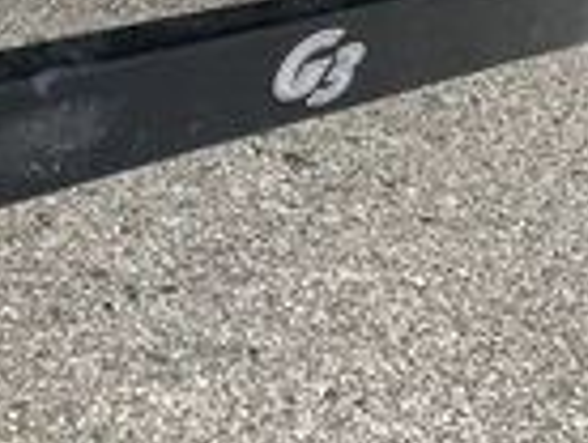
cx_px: 26
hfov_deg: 22.5
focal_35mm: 84
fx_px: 1429
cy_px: -136
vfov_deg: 16.6
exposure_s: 1/268
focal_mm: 3
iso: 25
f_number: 1.8
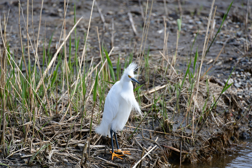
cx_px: 126
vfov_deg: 3.1
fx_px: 3149
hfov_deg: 4.6
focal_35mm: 450
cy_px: 84
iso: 320
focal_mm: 300
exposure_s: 1/1000
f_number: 5.6
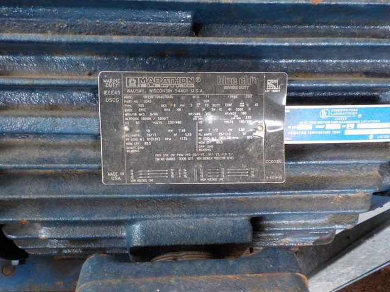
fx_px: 338
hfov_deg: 60.0
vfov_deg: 46.8
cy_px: 146
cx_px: 195
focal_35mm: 30
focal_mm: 4.1
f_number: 3.3
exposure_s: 1/13
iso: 400
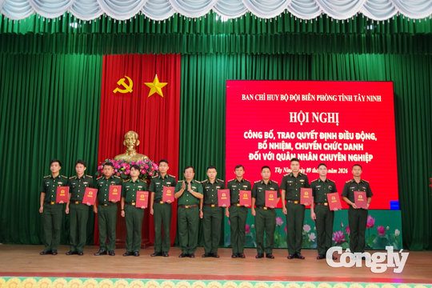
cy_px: 144
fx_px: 648
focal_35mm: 54
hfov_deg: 36.9
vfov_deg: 25.1
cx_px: 216
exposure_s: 1/80
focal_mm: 36
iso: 3200
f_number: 4.5
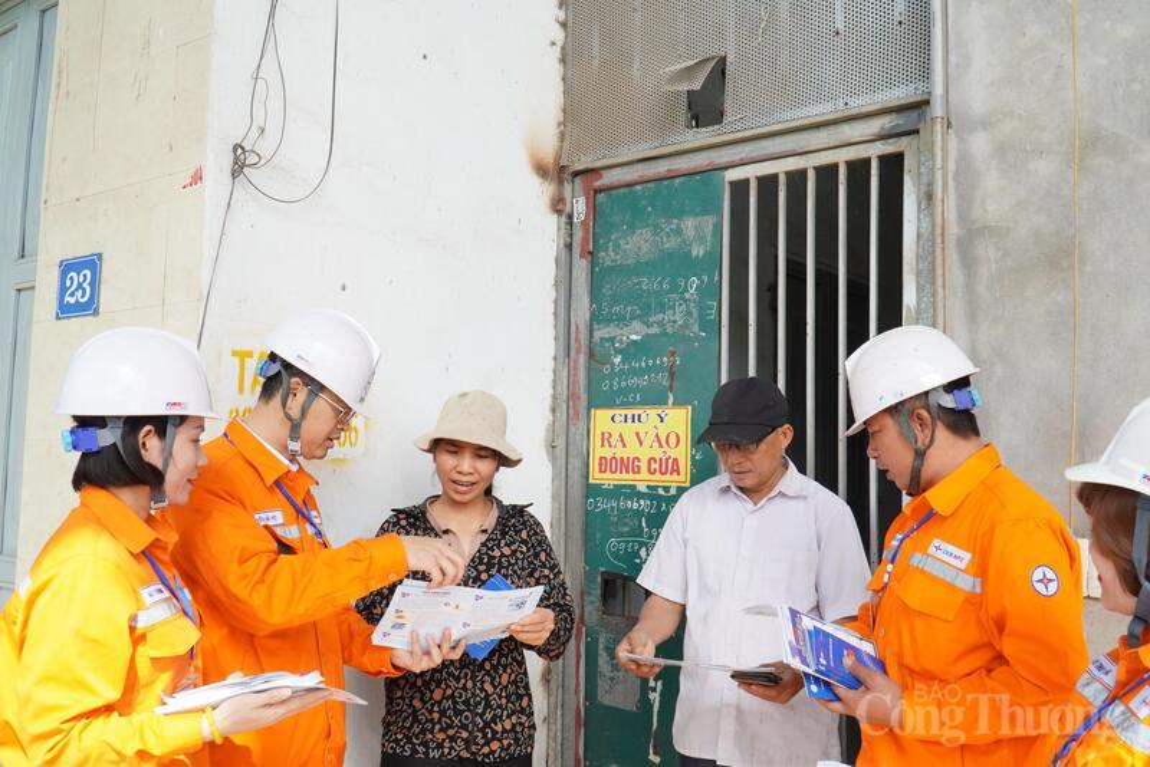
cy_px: 384
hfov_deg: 59.5
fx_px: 1007
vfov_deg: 41.7
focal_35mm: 32
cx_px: 575
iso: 400
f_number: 8
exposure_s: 1/200
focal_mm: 21
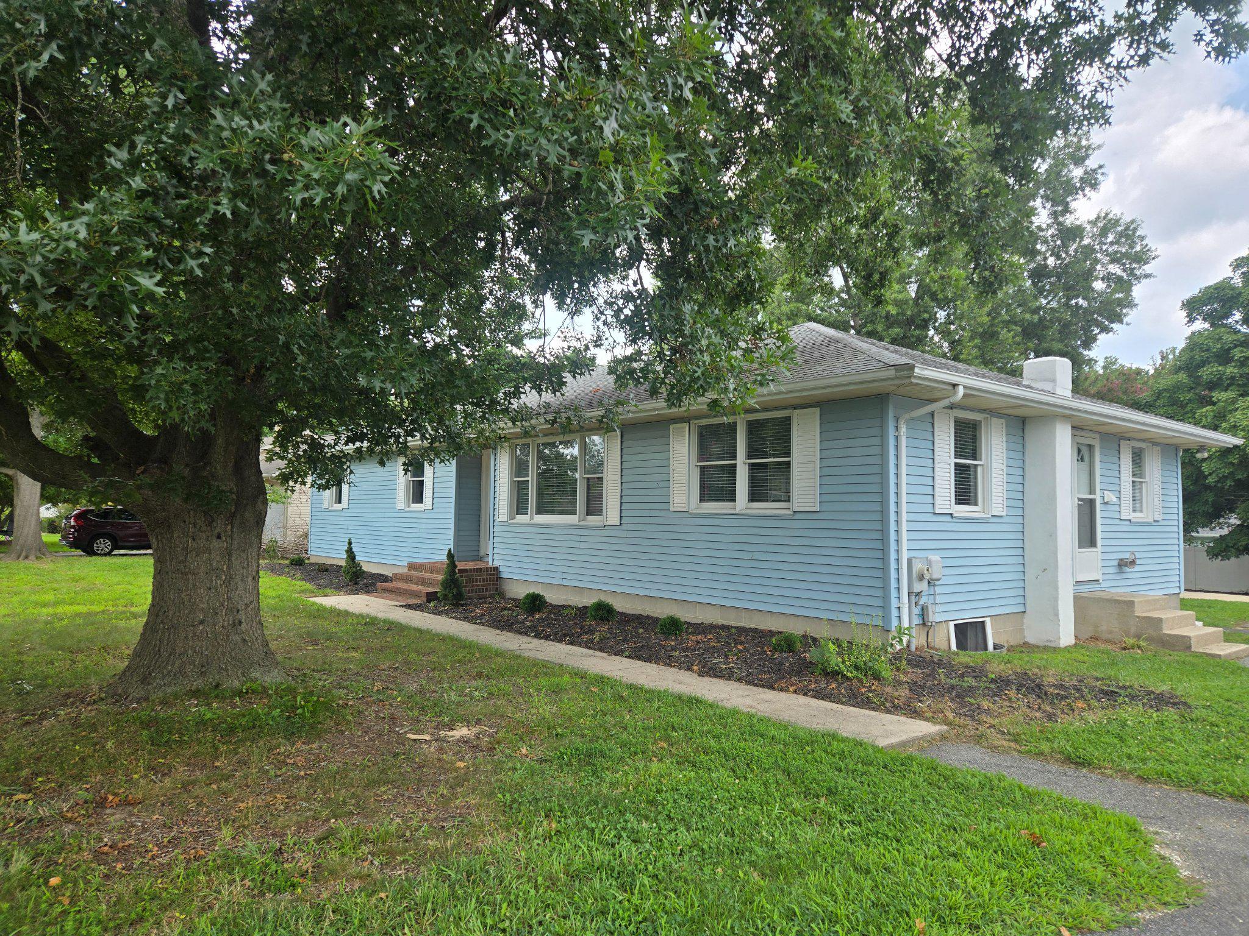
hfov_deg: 73.9
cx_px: 624
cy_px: 468
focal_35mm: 23
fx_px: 830
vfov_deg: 58.9
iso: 25
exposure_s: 1/771
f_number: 1.8
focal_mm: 5.4
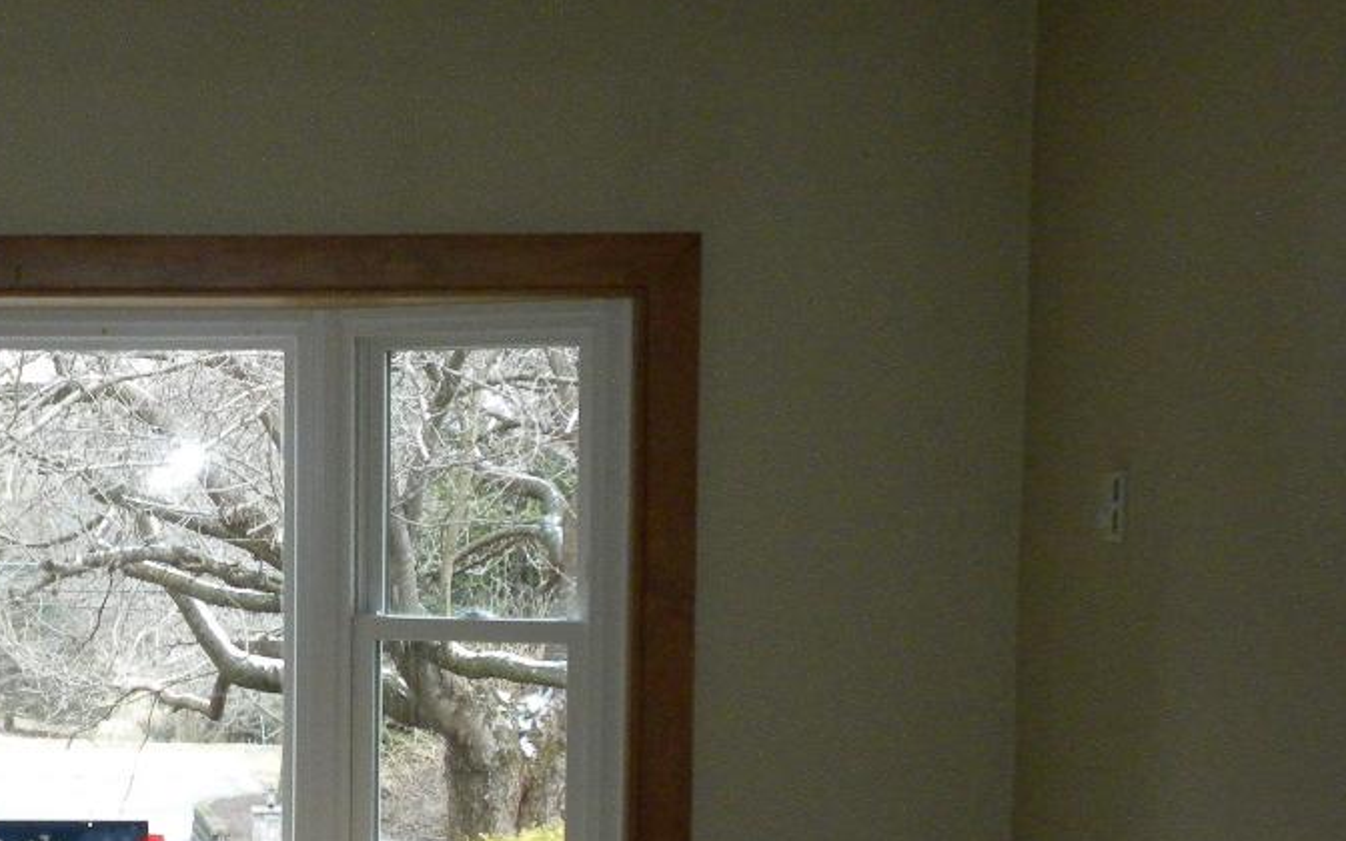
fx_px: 3081
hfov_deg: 23.9
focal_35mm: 84
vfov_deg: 15.4
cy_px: 745
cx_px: 102
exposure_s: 1/82.1
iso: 284
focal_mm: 6.6
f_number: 3.5
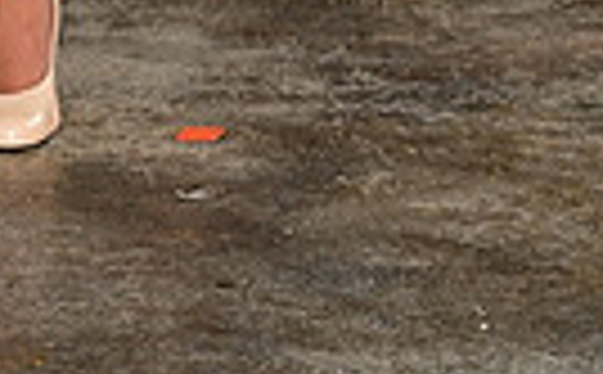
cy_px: -707
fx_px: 5655
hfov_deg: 6.1
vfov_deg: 3.7
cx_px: 130
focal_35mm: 345
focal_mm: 78
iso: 1000
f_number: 6.3
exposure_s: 1/160
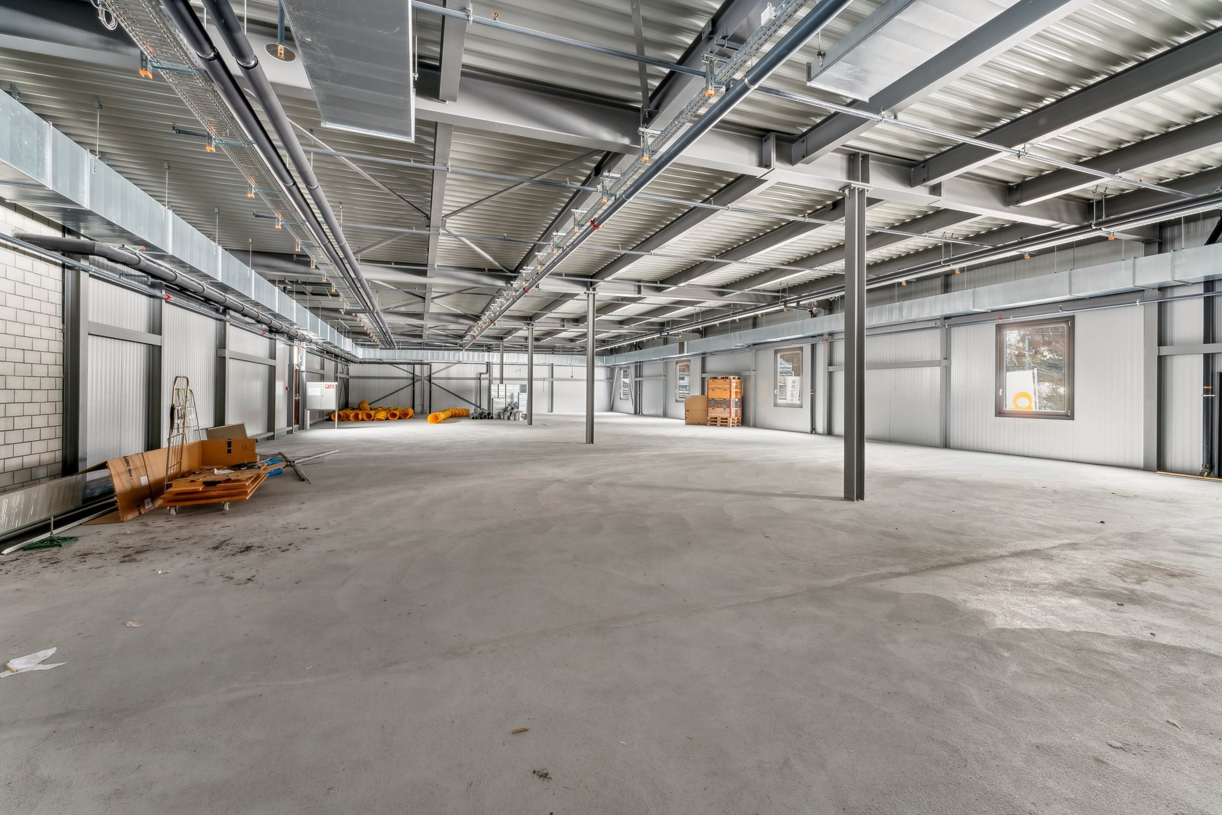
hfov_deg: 104.3
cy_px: 408
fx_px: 475
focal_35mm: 14
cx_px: 611
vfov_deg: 81.2
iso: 200
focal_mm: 14
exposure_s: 4
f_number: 11
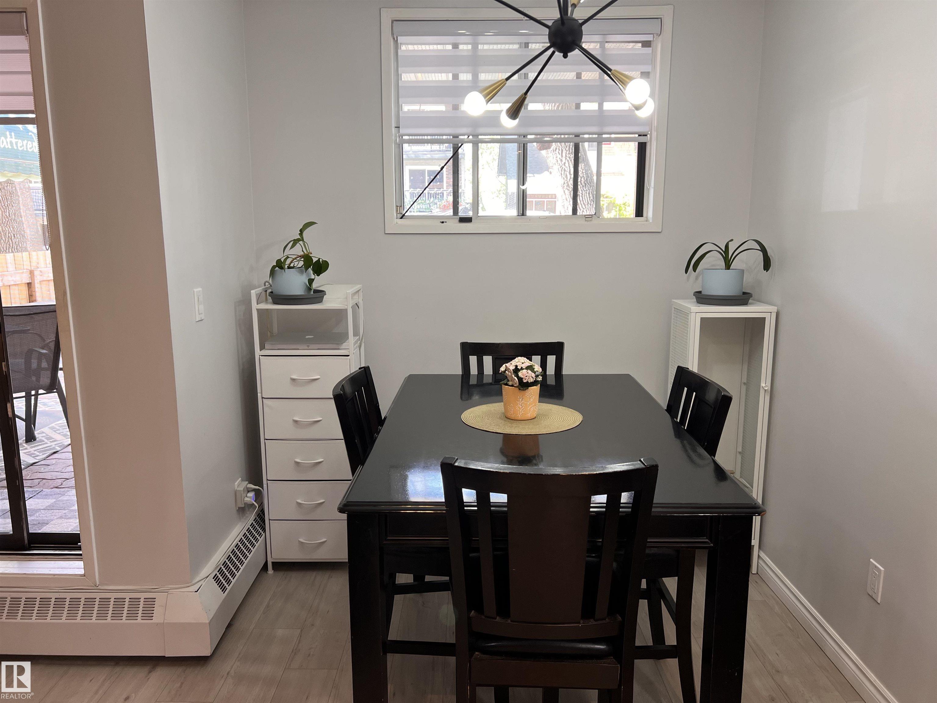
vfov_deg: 53.1
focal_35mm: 26
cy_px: 352
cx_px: 468
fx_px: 704
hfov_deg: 67.3
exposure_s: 1/60
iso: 80
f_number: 1.5
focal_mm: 5.7
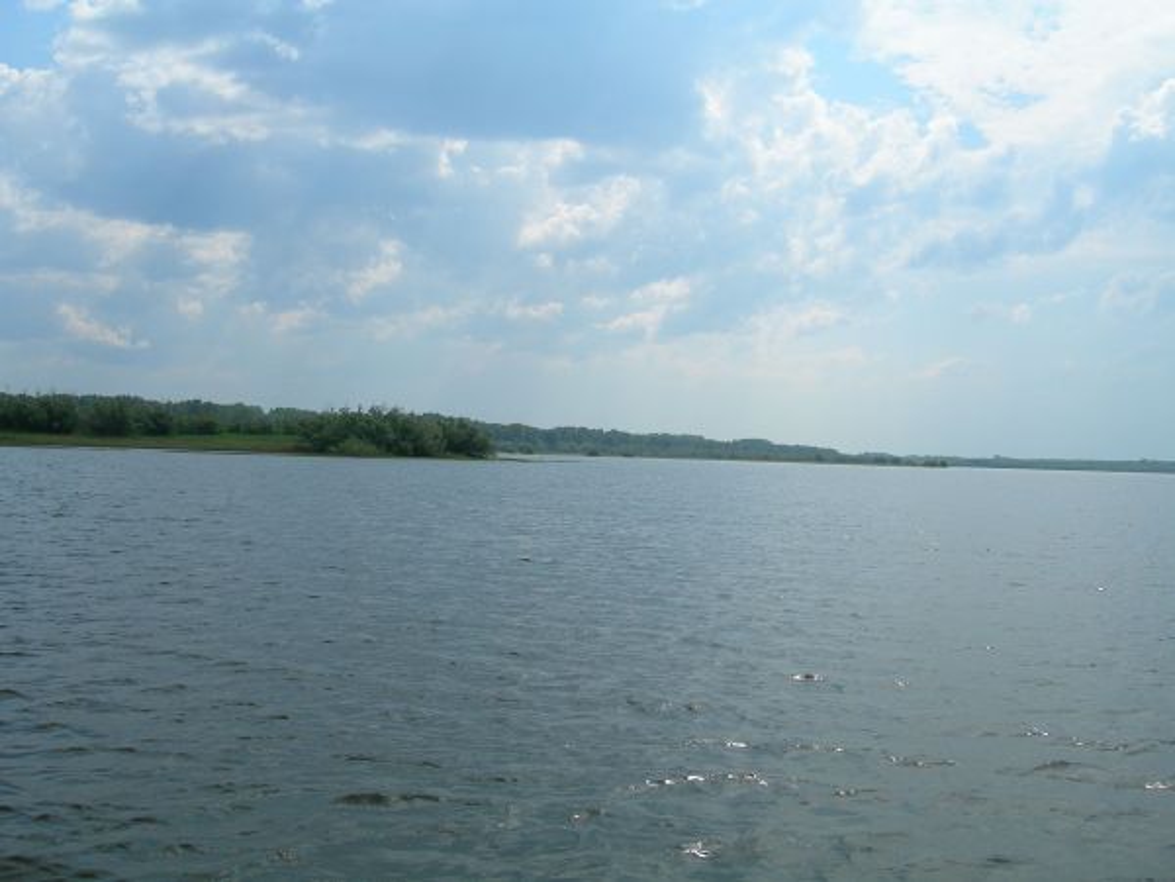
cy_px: 441
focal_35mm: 38
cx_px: 588
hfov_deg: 49.0
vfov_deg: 37.7
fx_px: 1290
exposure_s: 1/958
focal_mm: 7.8
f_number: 4.8
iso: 50
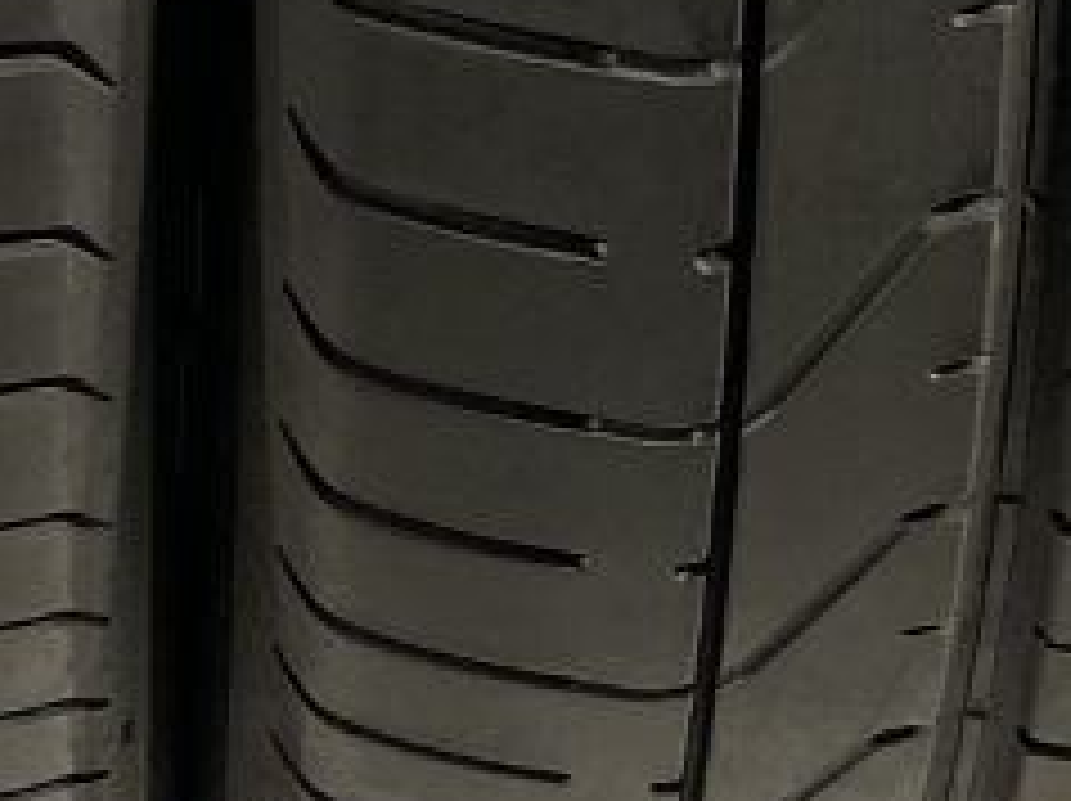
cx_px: 356
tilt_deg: +0.8
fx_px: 4327
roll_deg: +0.0
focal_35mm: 140
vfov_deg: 9.6
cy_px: -1004
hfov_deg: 14.1
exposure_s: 1/100
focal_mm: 4.25
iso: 100
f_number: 1.8
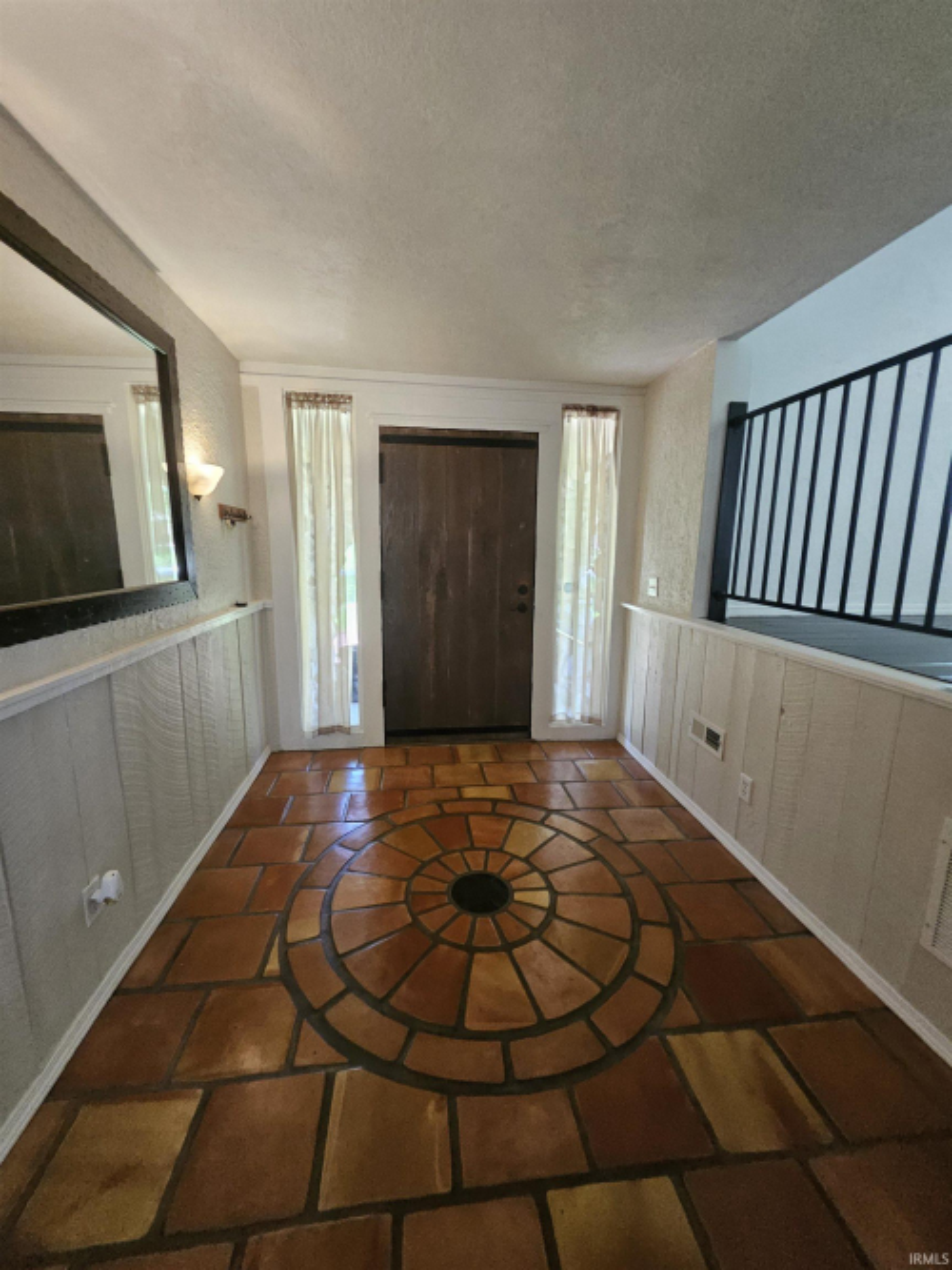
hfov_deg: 89.9
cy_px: 635
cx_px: 476
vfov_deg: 106.2
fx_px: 477
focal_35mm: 13
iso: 320
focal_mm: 1.74
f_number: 2.2
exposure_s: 1/40
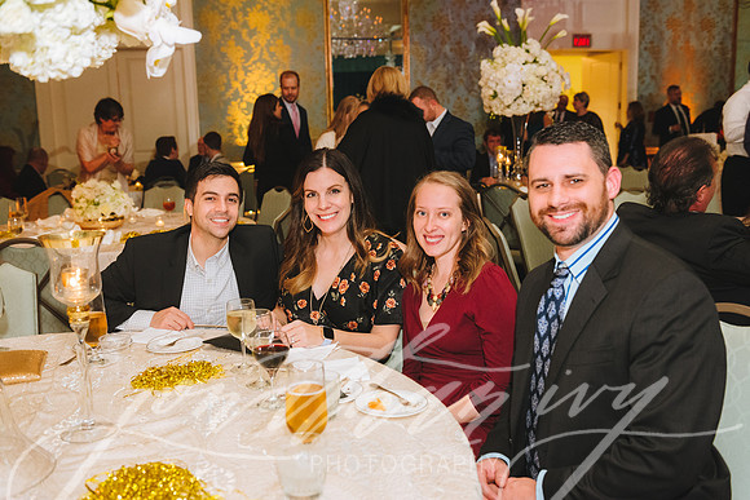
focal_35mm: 36
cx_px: 375
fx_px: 750
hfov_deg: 53.1
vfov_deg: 36.9
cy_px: 250
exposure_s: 1/160
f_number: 4
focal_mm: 36
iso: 3200
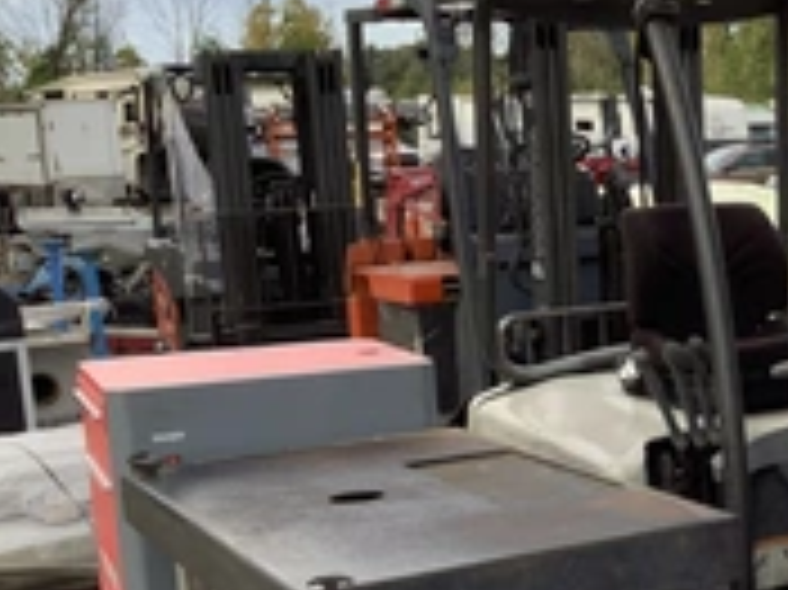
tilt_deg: -9.2
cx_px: 892
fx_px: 1615
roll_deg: +1.1
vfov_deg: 20.6
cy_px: 401
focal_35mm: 71
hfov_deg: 25.2
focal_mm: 3.3
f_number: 2.4
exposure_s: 1/160
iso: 25
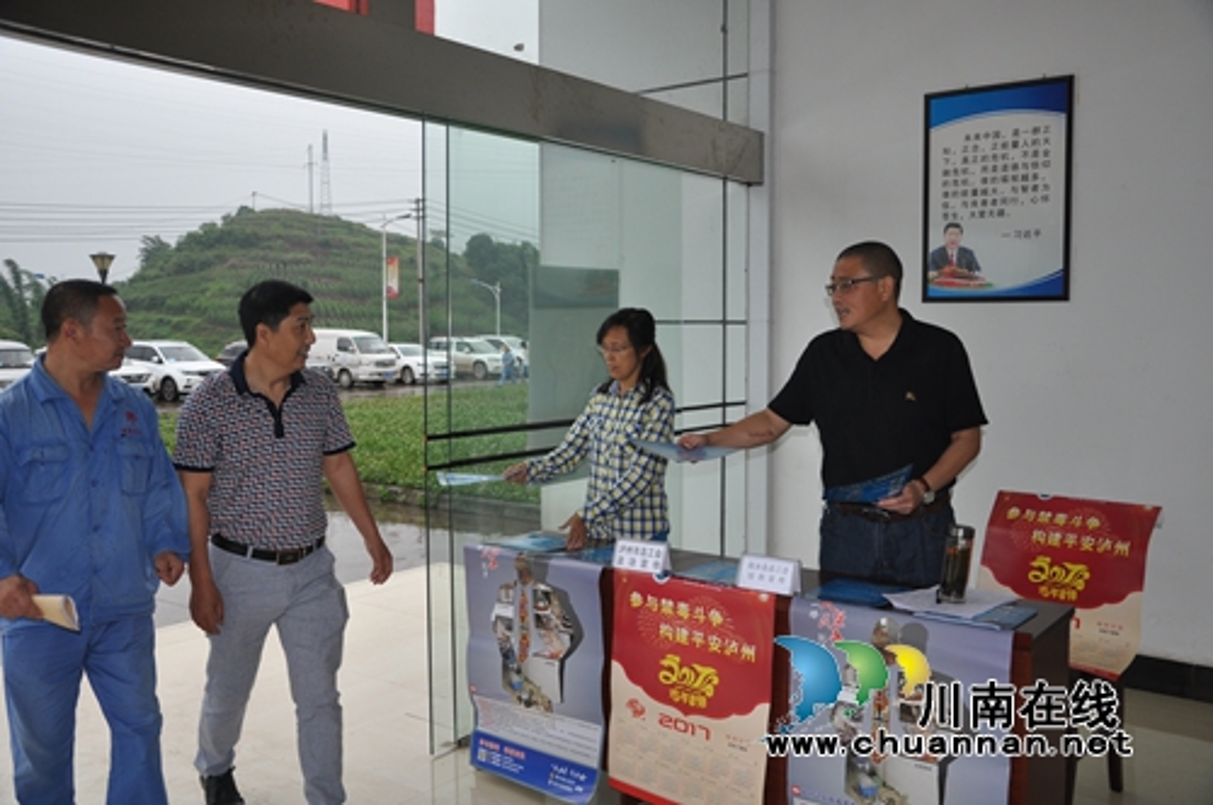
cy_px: 402
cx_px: 606
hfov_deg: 59.6
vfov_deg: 41.6
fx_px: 1060
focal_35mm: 32
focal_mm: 21
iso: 400
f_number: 3.8
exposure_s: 1/200
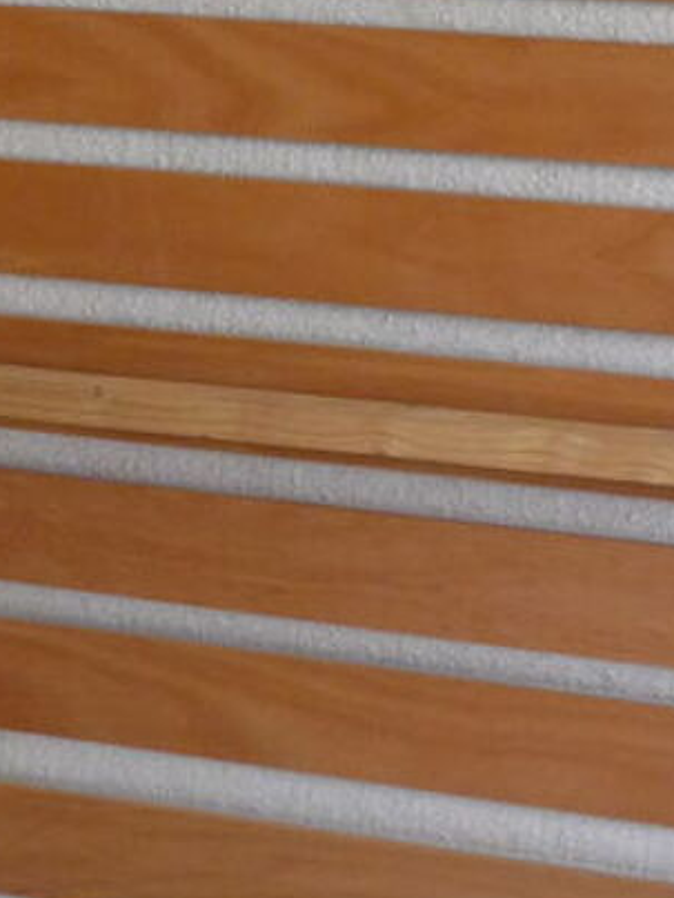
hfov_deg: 14.8
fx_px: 2570
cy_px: 66
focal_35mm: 99
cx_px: 623
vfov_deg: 19.4
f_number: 3.3
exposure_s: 1/30
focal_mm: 5.2
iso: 250
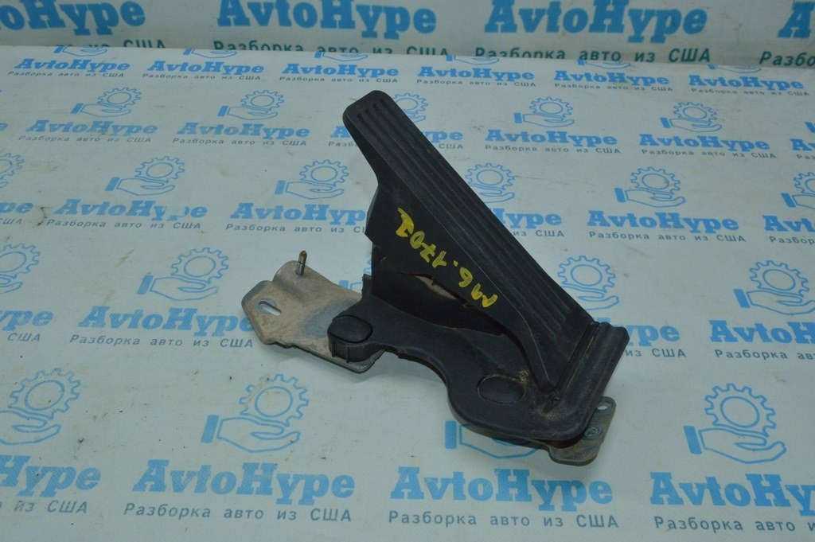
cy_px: 271
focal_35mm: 30
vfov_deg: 43.5
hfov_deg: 62.0
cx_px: 408
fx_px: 679
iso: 1250
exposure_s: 1/60
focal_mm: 20
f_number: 16
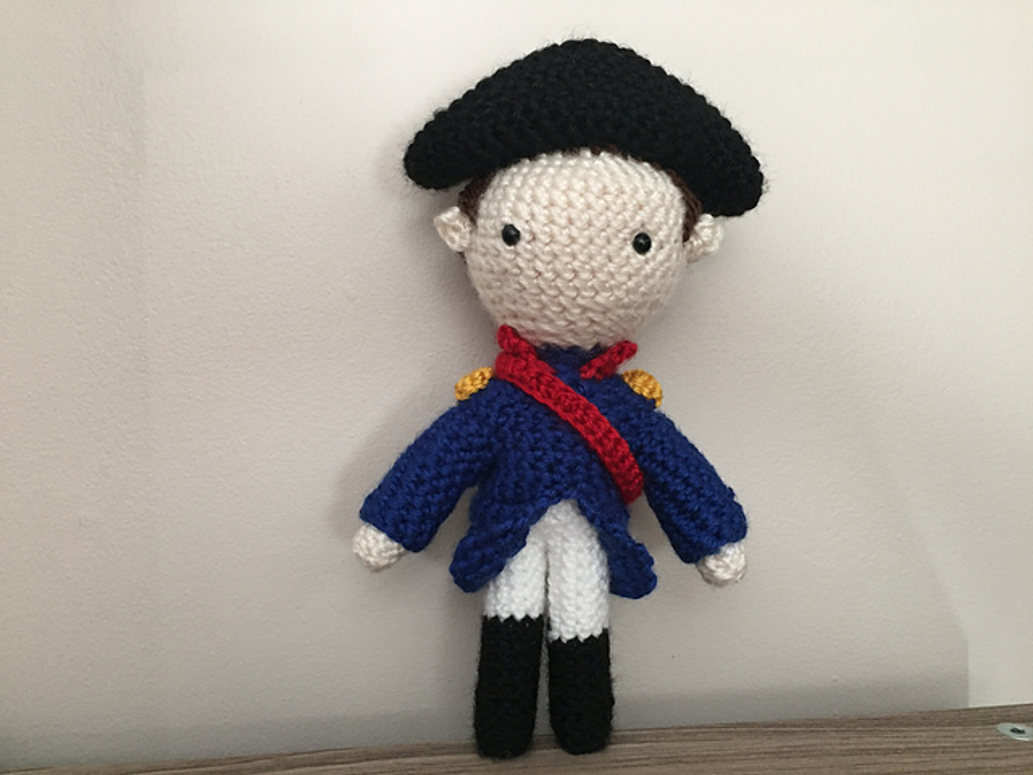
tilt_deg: -4.5
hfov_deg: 61.7
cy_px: 388
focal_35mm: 29
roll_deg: +1.7
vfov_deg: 48.2
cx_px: 516
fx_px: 865
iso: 125
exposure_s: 1/30
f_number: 2.2
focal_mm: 4.15
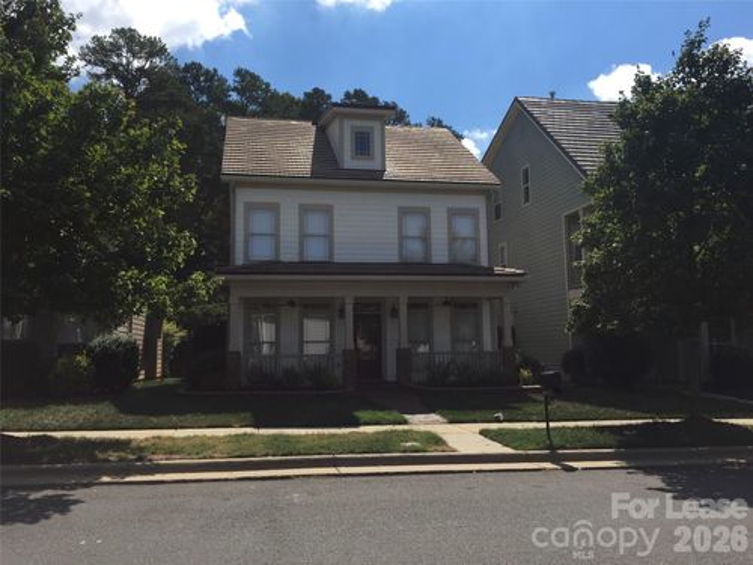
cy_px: 282
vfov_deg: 48.2
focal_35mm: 29
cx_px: 376
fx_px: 631
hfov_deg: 61.7
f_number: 2.2
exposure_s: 1/2825
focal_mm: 4.15
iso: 32
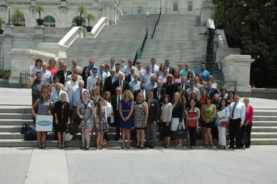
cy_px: 92
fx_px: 357
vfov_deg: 28.9
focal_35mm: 46
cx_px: 138
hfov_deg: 42.4
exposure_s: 1/800
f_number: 16
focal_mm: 31
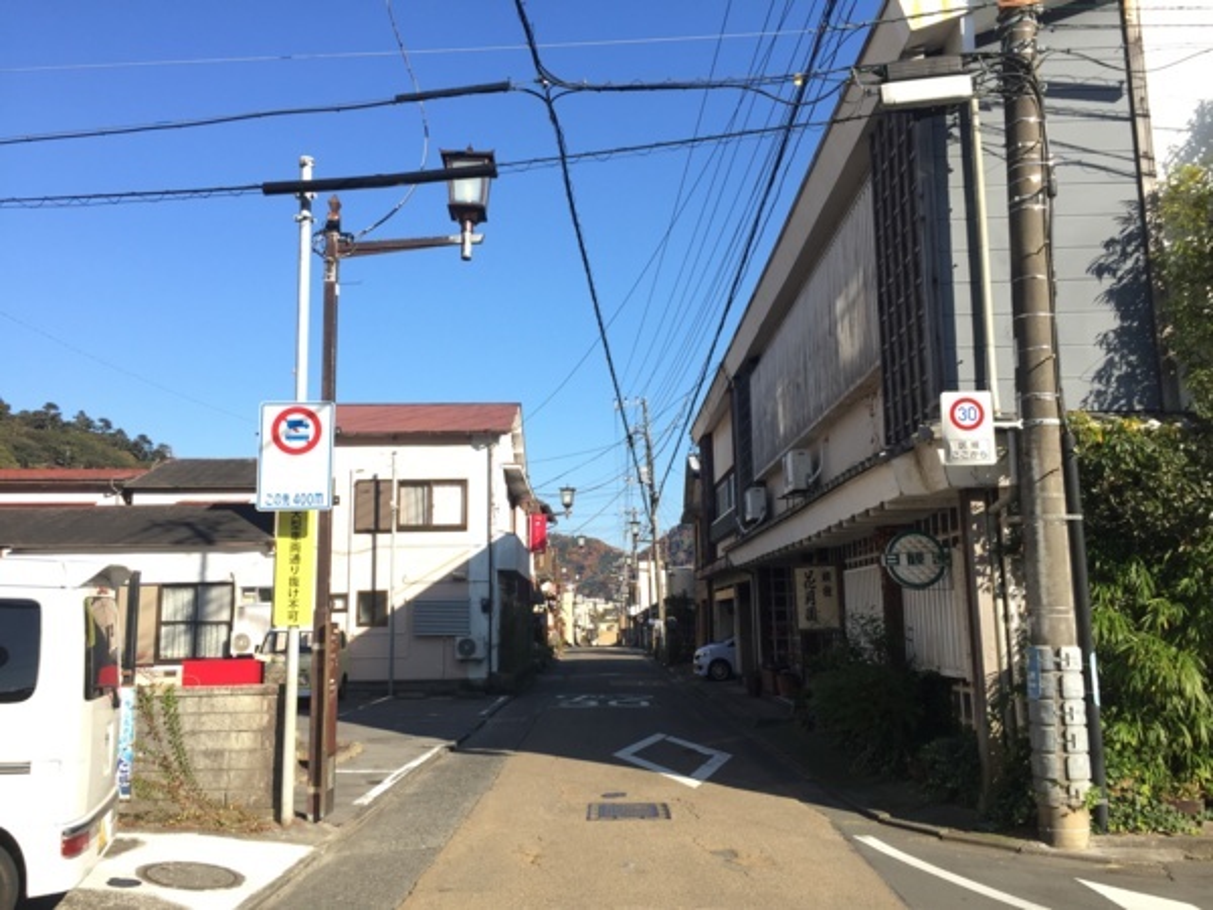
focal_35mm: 29
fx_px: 1016
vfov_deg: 48.2
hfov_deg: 61.7
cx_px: 606
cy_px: 455
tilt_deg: +7.9
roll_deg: +0.4
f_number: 2.2
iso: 32
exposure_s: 1/807
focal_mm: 4.15
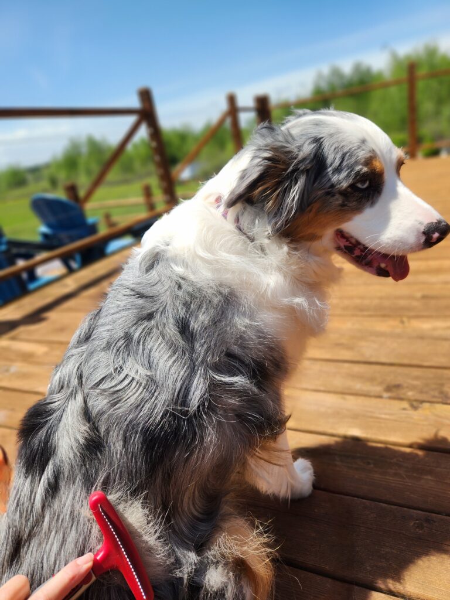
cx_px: 225
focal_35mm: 23
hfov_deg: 58.9
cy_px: 300
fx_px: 399
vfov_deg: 73.9
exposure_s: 1/1429
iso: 20
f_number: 1.8
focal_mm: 5.4
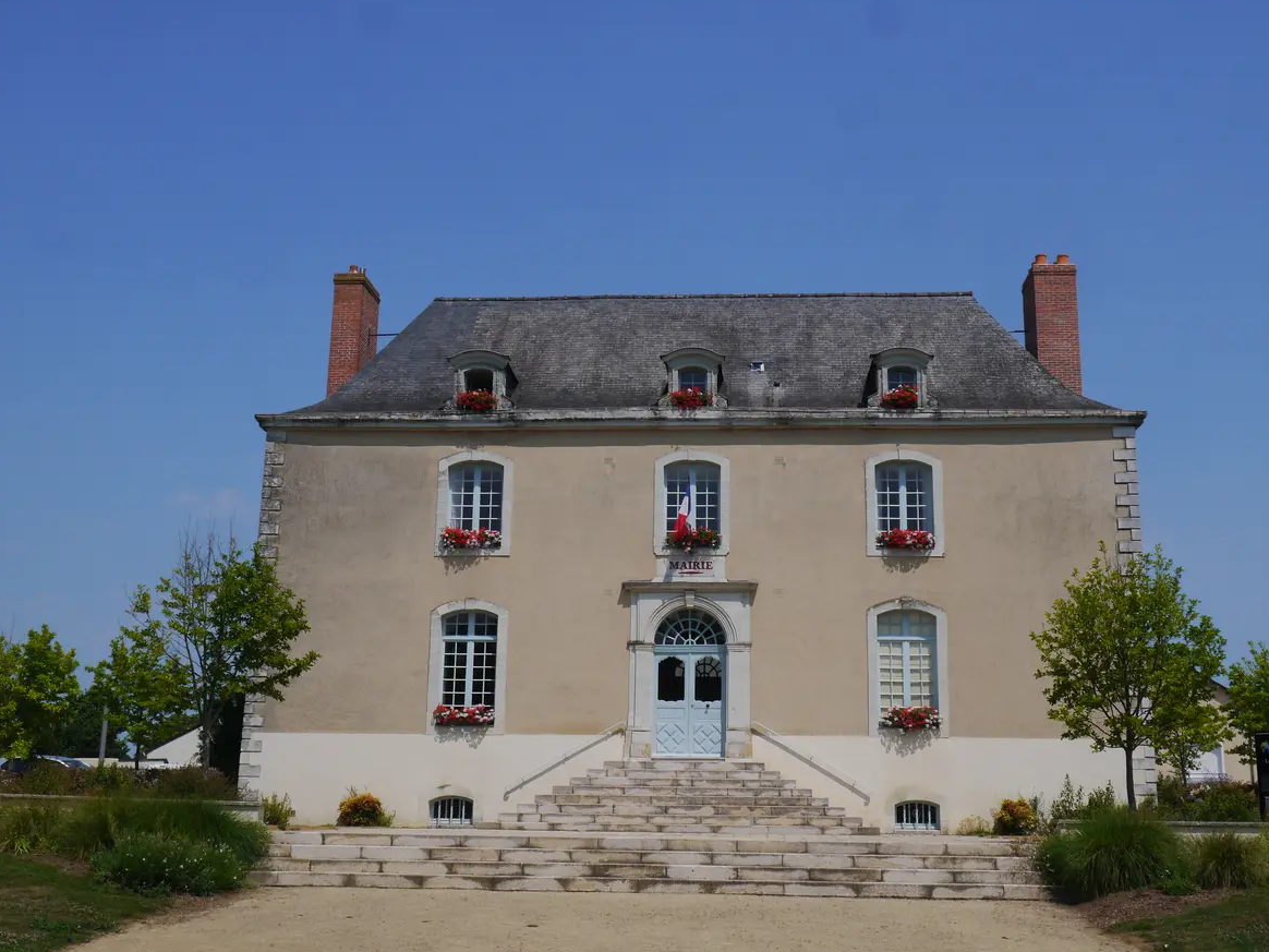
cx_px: 687
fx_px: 1613
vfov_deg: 32.9
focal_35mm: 44
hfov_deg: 42.9
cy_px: 457
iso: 160
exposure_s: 1/640
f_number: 11
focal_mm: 20
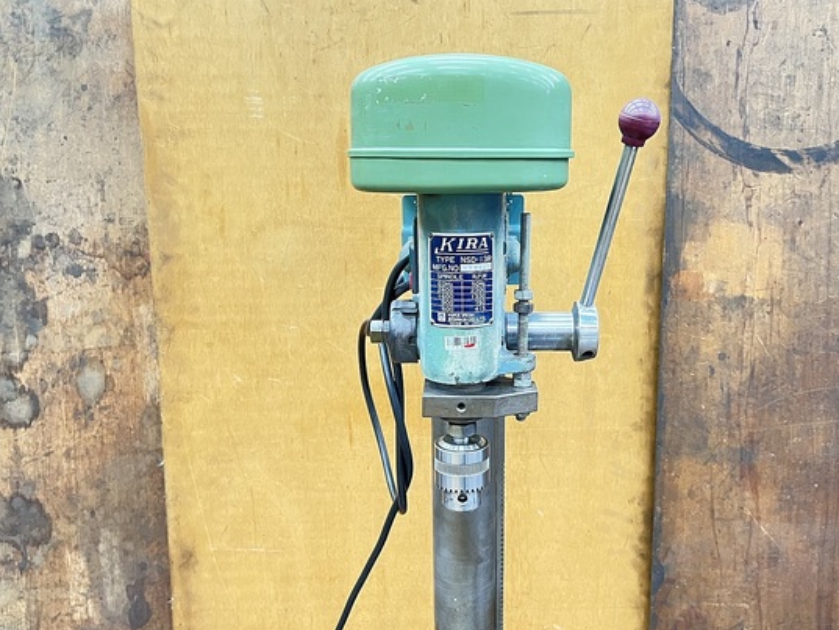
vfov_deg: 45.5
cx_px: 469
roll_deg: +0.5
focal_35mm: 31
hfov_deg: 58.2
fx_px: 752
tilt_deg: -13.0
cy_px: 325
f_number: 1.5
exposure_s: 1/33
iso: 500
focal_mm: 5.7
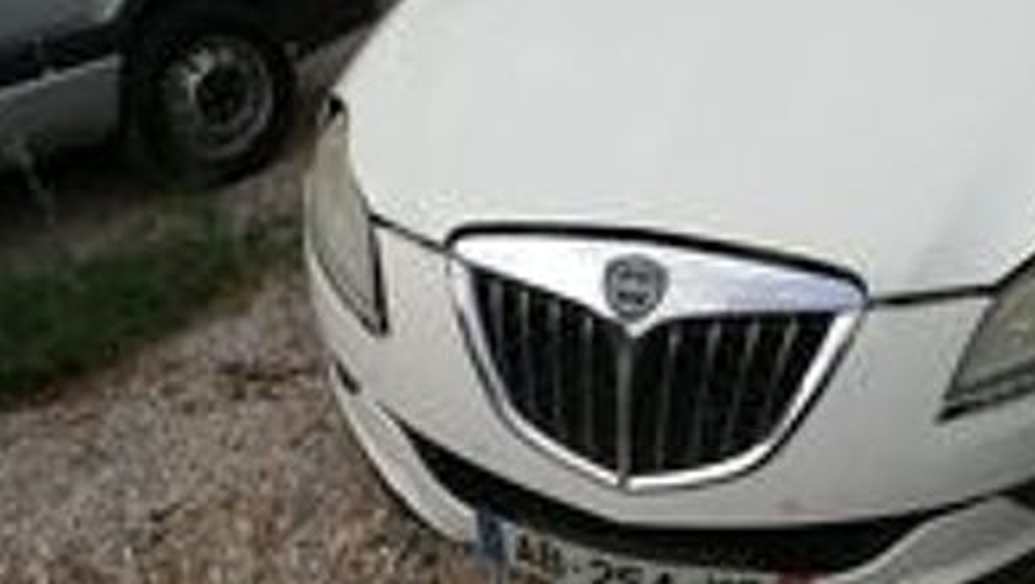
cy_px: 157
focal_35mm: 35
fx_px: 961
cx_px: 592
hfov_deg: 56.4
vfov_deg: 33.2
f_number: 2.2
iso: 50
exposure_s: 1/1420
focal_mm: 3.81
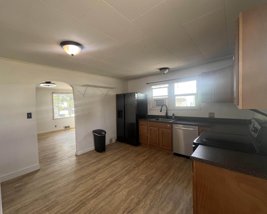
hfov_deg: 100.6
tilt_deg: -2.4
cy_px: 108
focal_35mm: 14
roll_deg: +2.0
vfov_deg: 88.0
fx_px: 111
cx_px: 128
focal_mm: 1.57
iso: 125
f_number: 1.8
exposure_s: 1/99
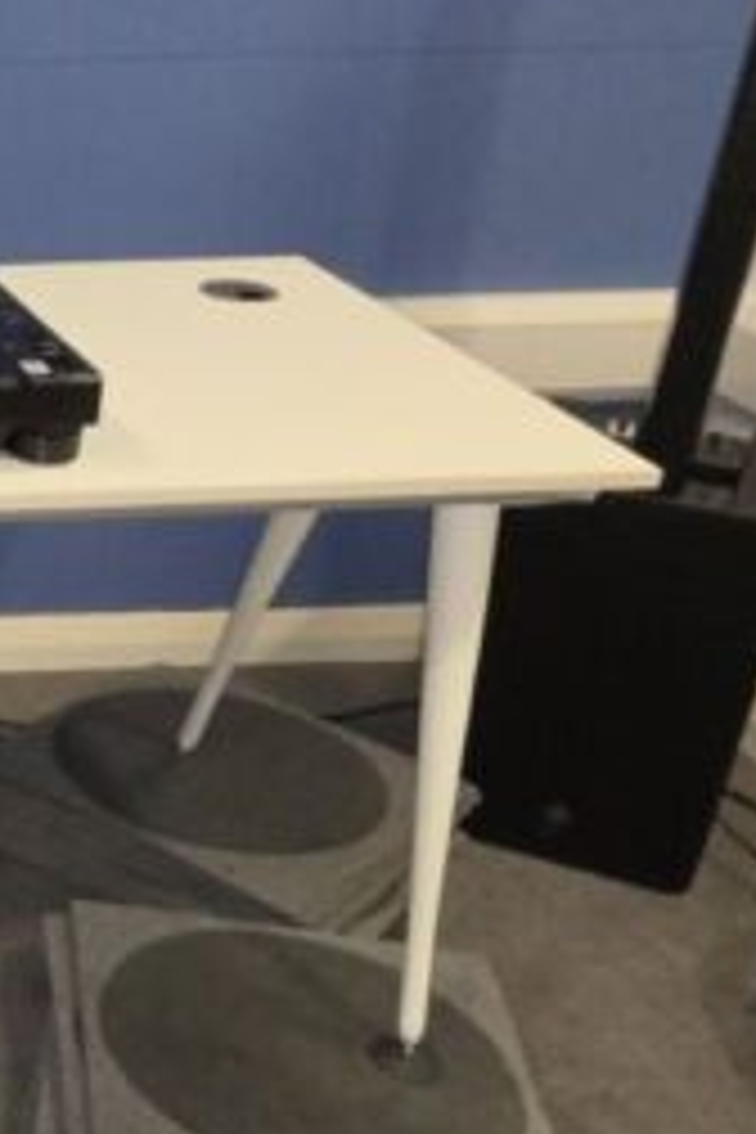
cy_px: 576
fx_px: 1732
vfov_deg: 36.2
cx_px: -594
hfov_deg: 19.0
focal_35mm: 55
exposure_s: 1/33.3
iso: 320
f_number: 1.9
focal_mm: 2.2
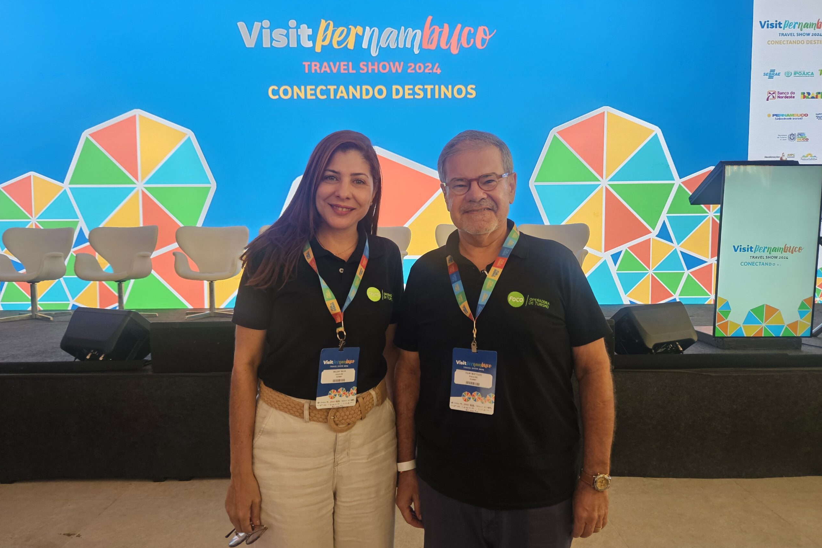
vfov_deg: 53.1
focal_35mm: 24
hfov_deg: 73.7
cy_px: 277
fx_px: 548
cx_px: 411
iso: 250
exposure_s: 1/62
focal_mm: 5.4
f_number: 1.8
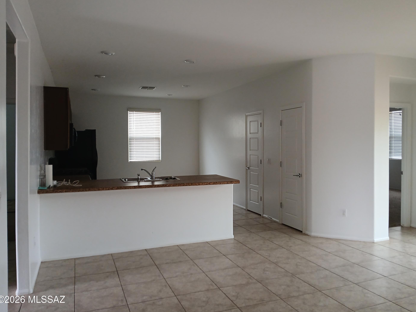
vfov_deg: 49.7
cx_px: 220
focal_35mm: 28
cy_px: 147
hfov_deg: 63.4
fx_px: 336
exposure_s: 1/60
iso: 125
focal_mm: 3.98
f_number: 1.8
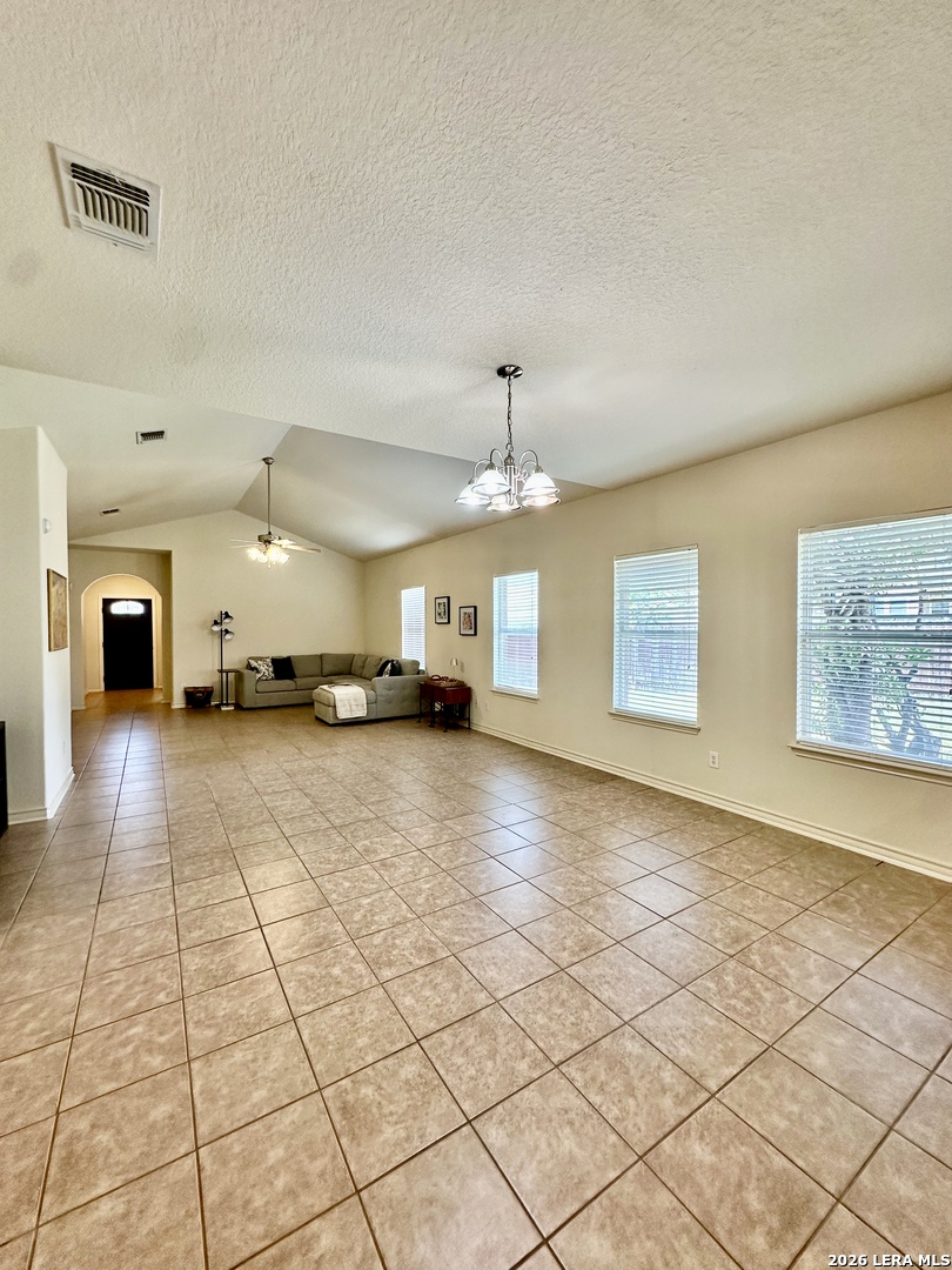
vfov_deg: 102.1
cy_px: 635
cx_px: 476
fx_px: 513
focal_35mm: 14
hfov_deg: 85.7
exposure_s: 1/120
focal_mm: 2.22
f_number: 2.2
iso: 160
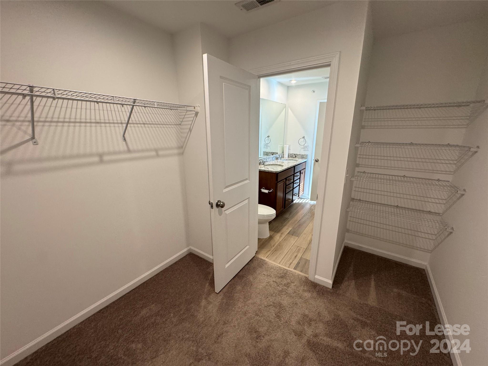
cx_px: 244
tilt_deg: -15.6
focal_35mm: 14
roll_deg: -0.8
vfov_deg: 85.7
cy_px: 183
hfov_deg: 102.1
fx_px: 197
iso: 160
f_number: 2.2
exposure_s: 1/120
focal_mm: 2.22
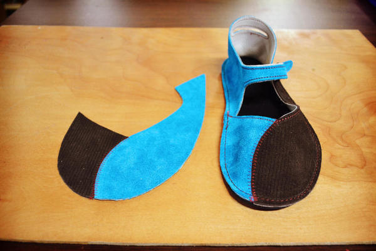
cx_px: 188
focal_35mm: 27
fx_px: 282
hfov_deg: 67.4
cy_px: 126
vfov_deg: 47.9
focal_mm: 18
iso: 2200
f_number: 3.5
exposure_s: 1/60
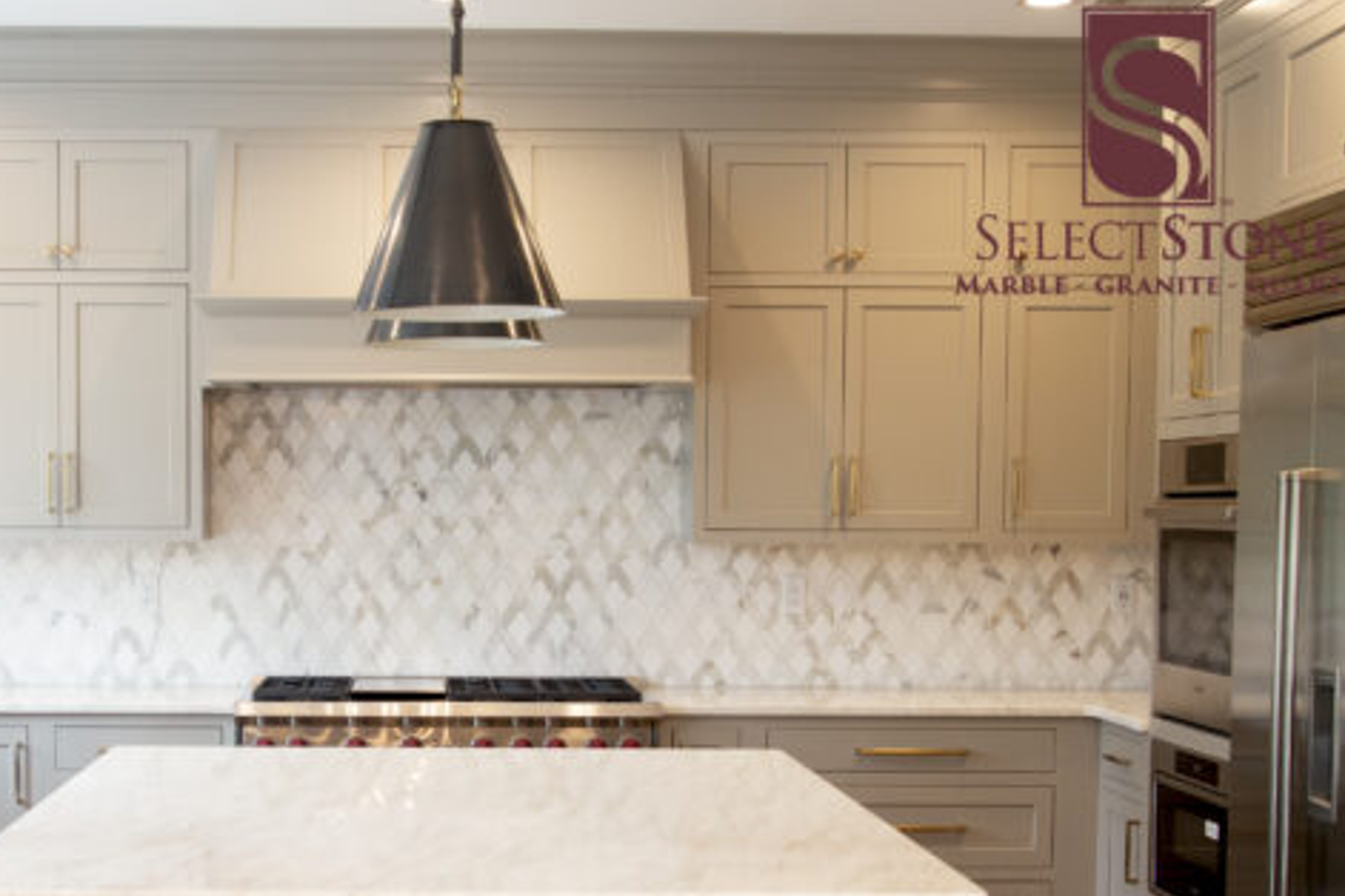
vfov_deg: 21.4
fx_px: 2354
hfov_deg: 31.6
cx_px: 440
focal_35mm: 63
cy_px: 669
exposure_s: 1/50
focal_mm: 29
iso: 800
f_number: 5
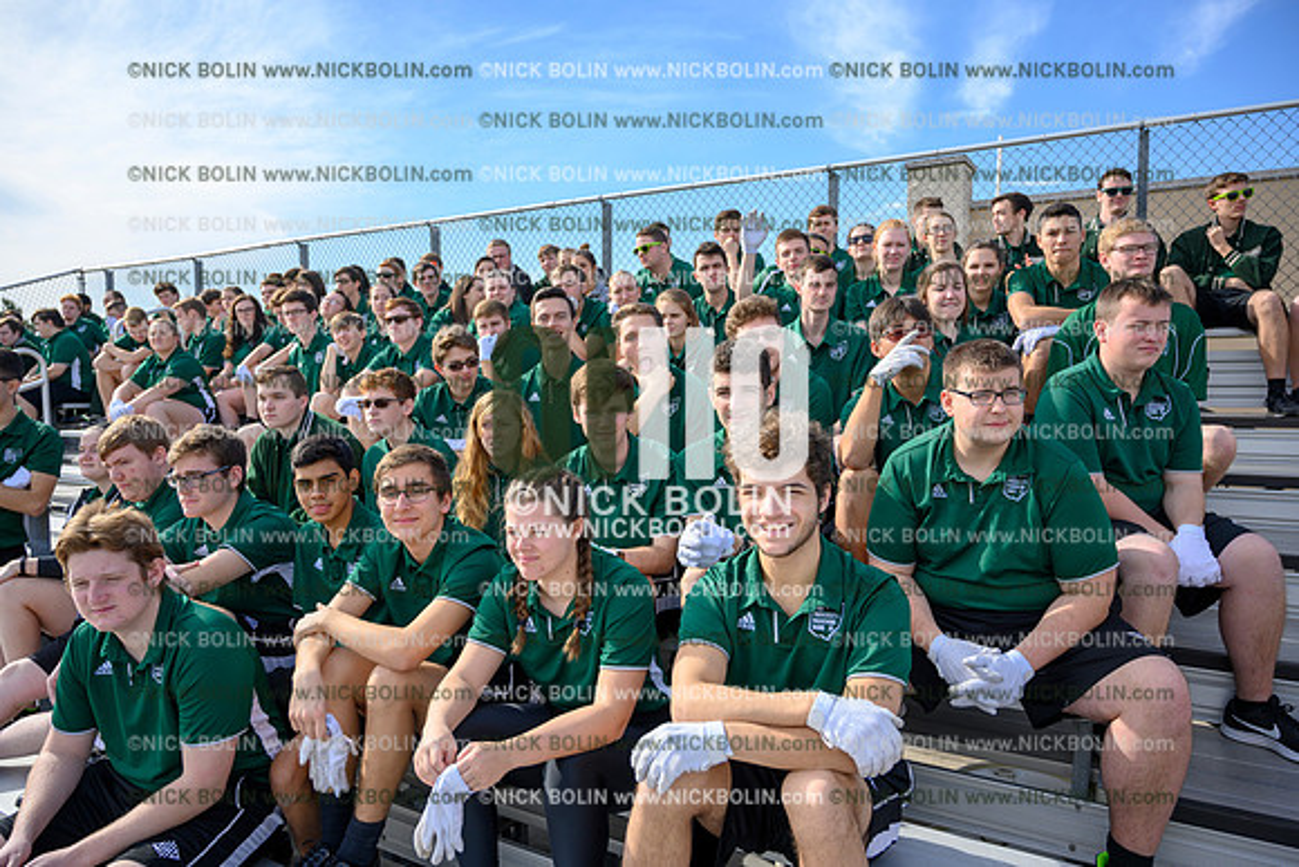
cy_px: 434
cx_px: 650
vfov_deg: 53.2
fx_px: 866
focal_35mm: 24
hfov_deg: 73.7
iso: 125
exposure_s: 1/640
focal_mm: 24
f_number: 4
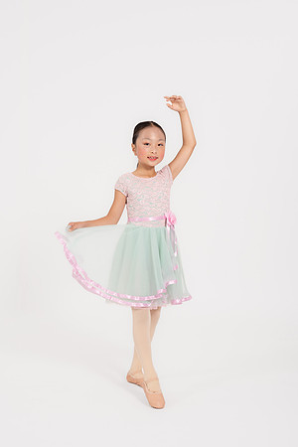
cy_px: 224
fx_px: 708
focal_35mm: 57
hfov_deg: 23.8
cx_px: 149
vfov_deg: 35.1
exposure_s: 1/125
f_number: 10
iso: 500
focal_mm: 57
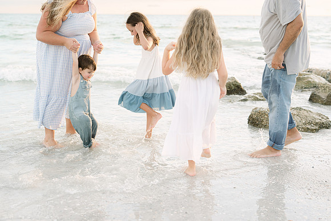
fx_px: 460
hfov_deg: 39.6
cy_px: 110
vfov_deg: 27.0
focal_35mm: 50
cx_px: 166
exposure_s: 1/400
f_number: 3.2
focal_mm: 50
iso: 320
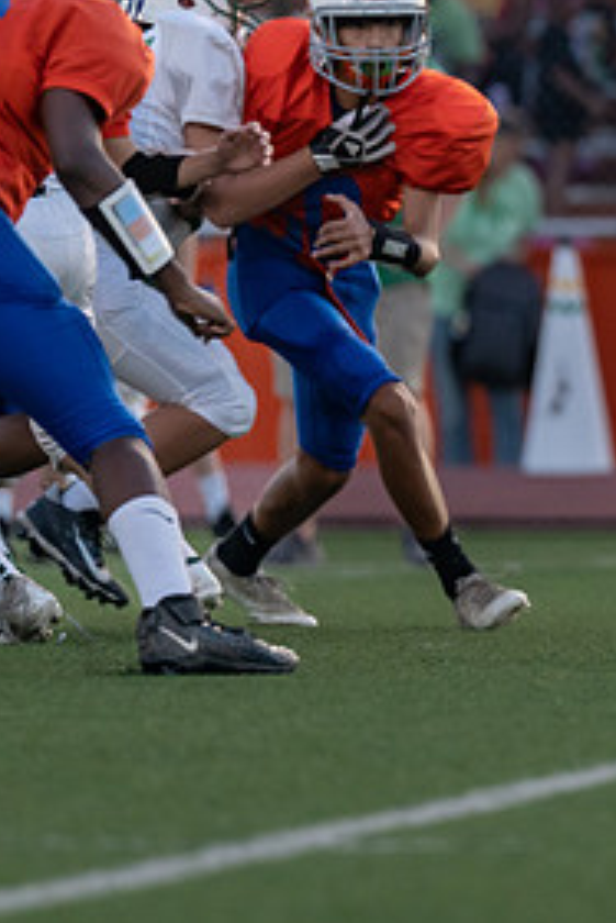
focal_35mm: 686
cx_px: 968
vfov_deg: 3.0
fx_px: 17584
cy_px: 249
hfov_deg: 2.0
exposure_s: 1/1000
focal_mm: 200
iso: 640
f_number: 2.8
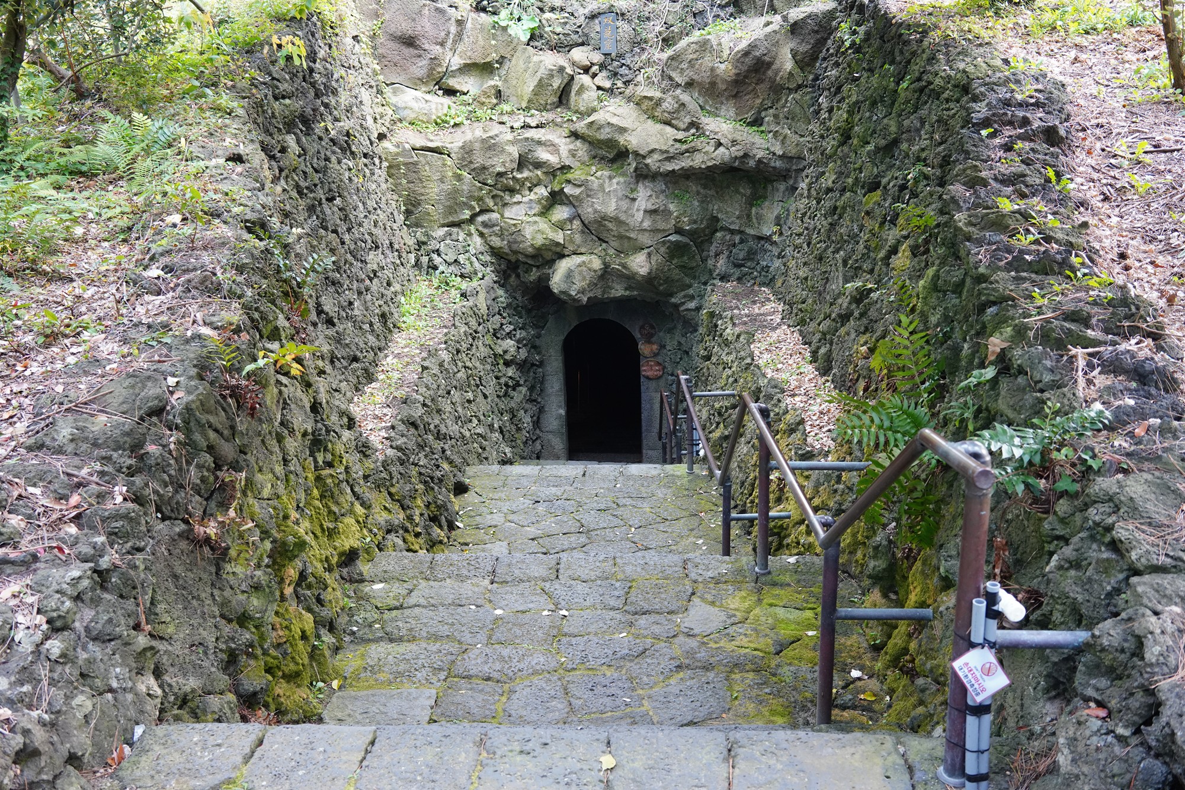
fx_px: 1152
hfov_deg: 54.4
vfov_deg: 37.9
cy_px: 395
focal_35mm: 35
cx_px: 592
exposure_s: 1/100
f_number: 5.6
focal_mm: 35
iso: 2000
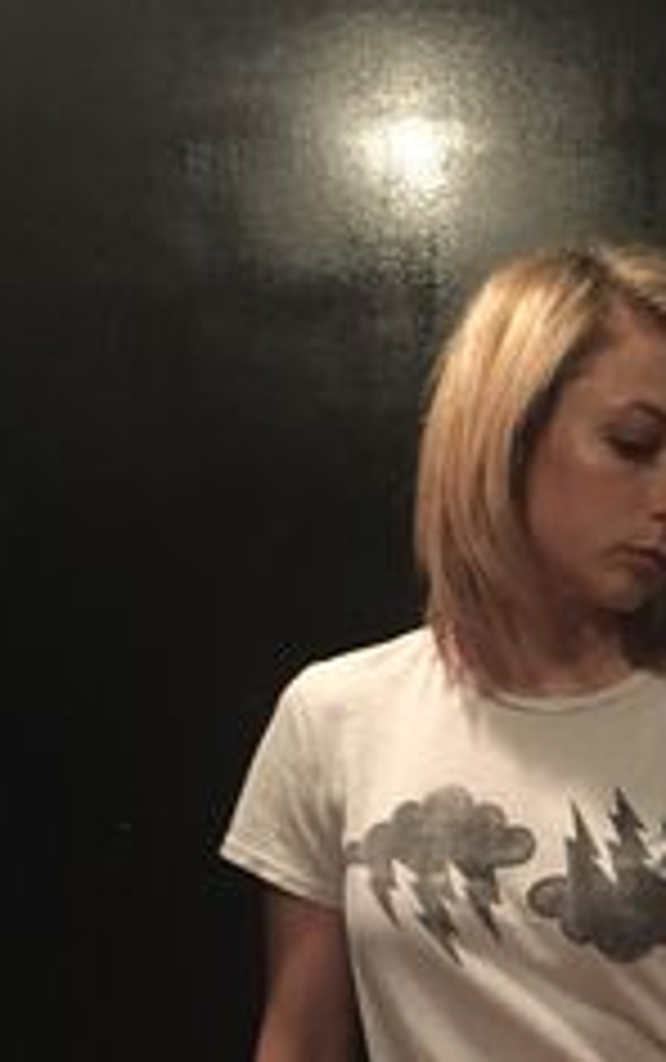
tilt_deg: -9.0
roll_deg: -0.4
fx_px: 1506
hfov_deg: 23.9
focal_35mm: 52
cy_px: 896
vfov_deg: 37.0
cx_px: 662
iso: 500
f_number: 2.2
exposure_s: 1/15
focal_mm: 4.15
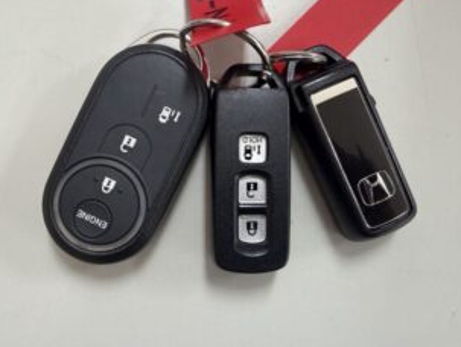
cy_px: 185
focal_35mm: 30
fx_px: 400
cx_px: 237
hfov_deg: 59.9
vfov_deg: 46.9
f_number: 2.2
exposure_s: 1/50
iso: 250
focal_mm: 2.22
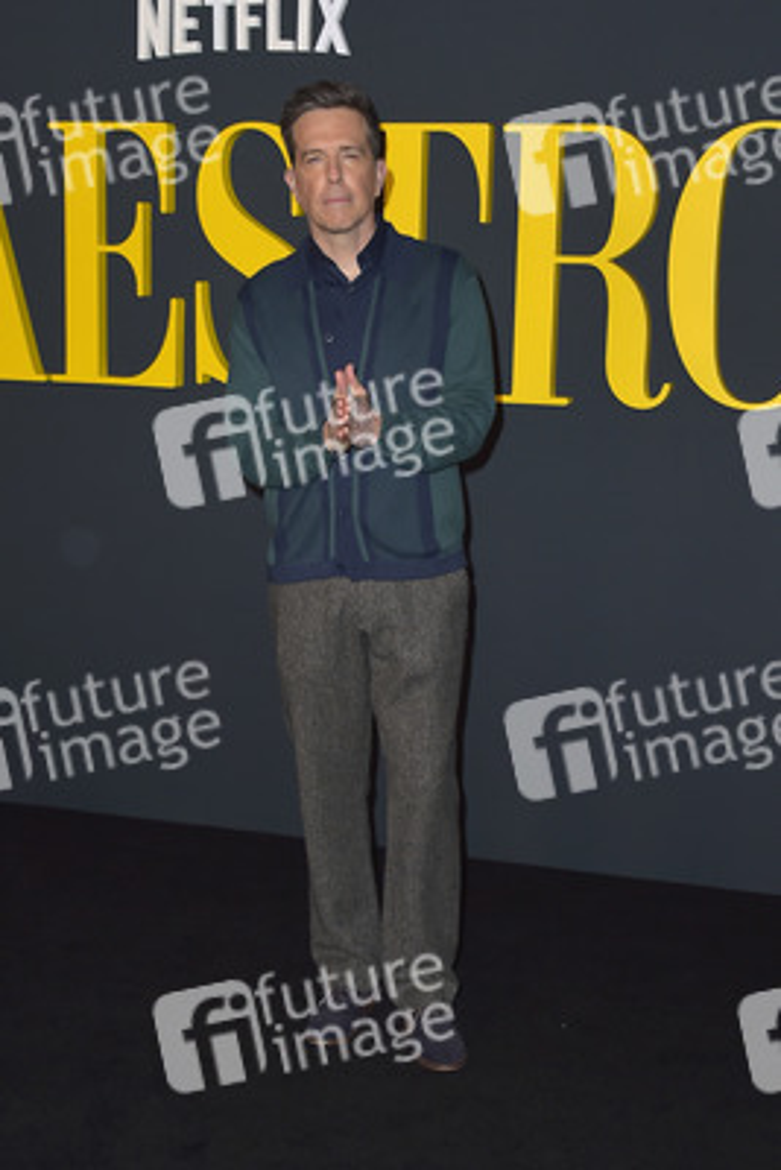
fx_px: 1300
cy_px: 585
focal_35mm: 40
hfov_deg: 33.4
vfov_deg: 48.4
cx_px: 390
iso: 320
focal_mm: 40
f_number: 6.3
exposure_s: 1/250
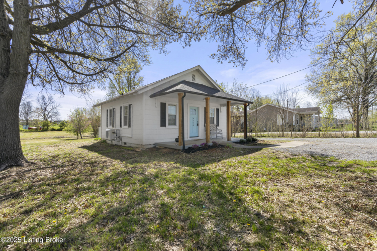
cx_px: 188
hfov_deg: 96.7
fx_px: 168
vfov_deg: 73.7
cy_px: 126
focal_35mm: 16
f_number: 9
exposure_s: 1/500
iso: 400
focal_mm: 16
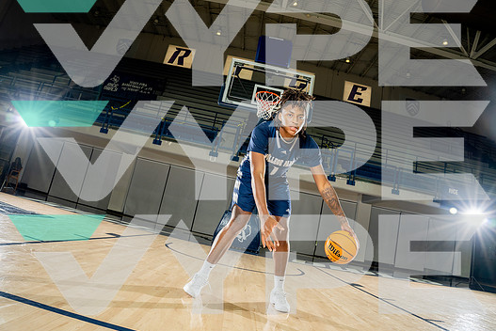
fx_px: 303
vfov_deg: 57.2
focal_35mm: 22
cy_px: 151
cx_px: 250
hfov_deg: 78.5
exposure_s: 1/250
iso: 640
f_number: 7.1
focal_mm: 20
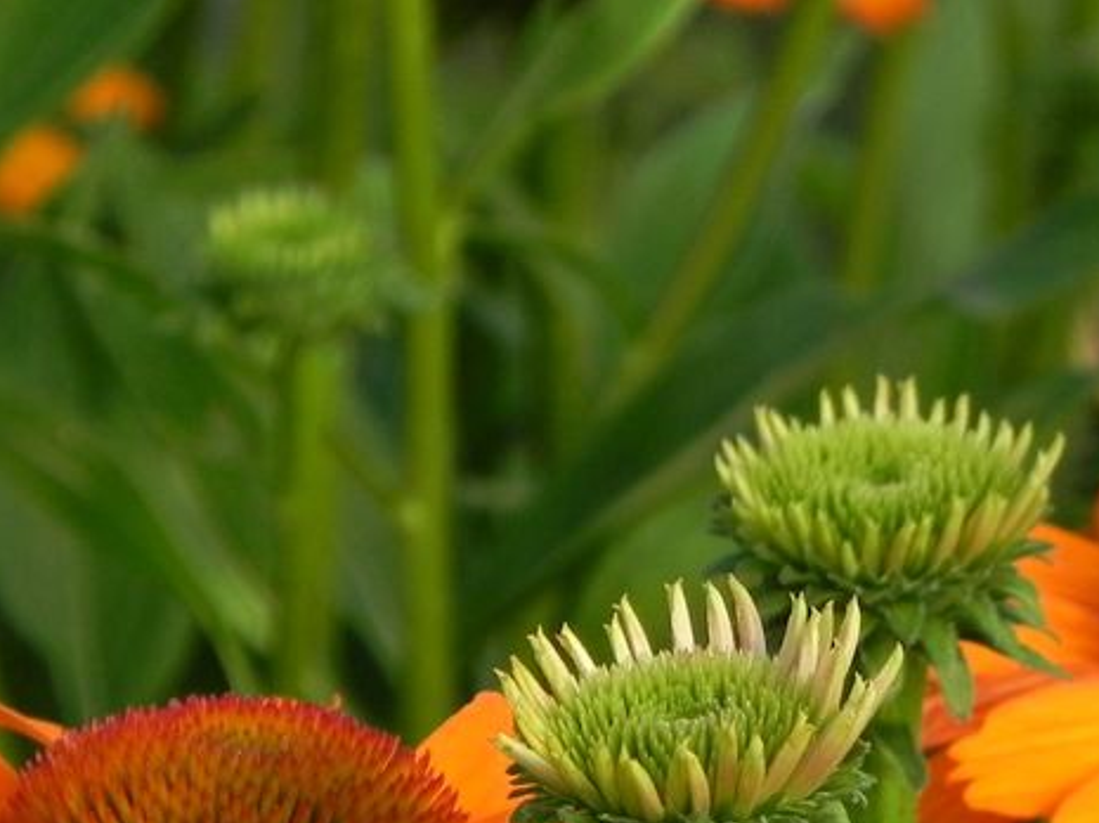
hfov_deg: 2.3
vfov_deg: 1.7
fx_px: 27473
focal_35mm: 866
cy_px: 717
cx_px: 859
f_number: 5
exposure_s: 1/500
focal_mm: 67.2
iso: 160
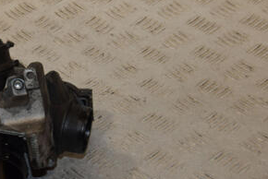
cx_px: 14
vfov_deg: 11.1
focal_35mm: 124
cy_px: 86
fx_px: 924
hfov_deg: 16.2
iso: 800
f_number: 8
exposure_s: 1/200
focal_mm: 40
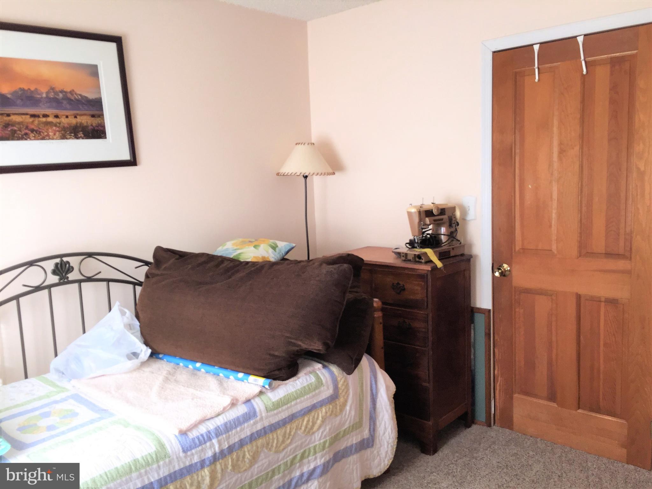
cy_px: 244
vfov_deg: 48.2
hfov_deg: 61.7
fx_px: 546
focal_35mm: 29
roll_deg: +2.0
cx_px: 326
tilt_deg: -7.7
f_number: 2.2
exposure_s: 1/30
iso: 50
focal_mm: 4.15
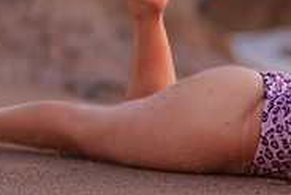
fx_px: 1480
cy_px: 36
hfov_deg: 11.1
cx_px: 296
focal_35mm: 183
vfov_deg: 7.5
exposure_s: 1/60
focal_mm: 58
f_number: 1.4
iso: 1600
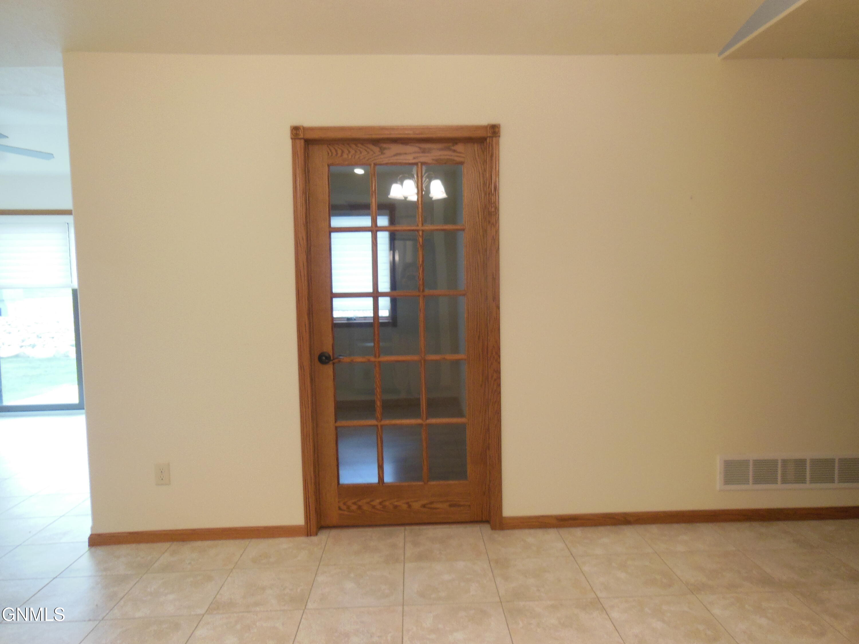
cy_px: 322
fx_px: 620
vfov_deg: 54.9
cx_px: 430
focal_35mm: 25
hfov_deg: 69.4
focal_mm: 4.5
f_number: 3.5
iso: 250
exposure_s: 1/30
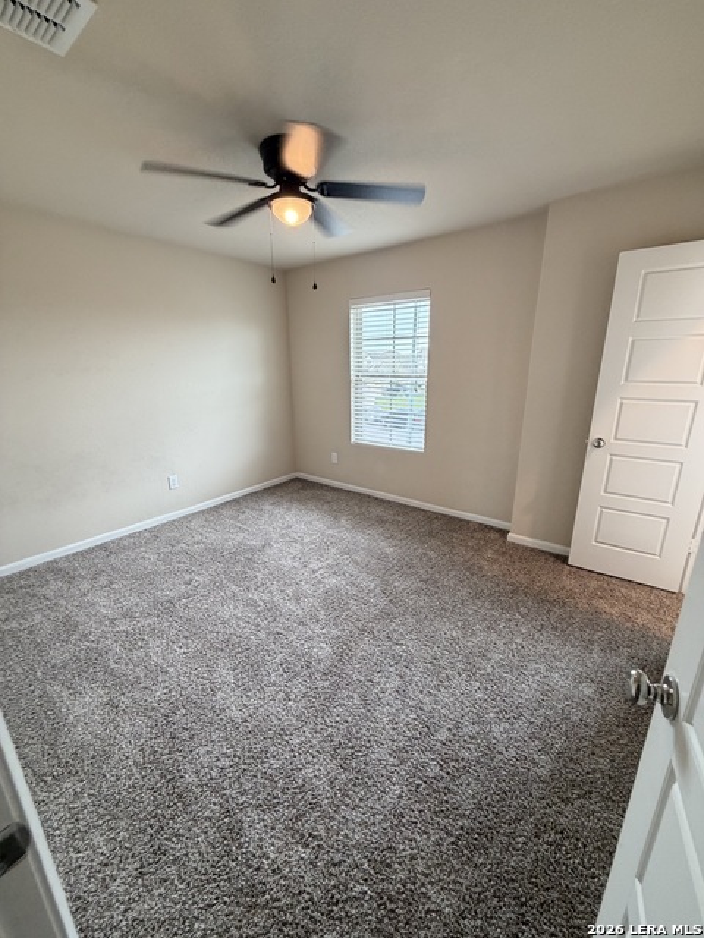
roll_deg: +0.5
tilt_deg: -16.6
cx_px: 352
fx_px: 380
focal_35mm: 14
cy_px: 469
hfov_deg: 85.7
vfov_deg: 102.1
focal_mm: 2.22
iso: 250
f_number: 2.2
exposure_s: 1/60
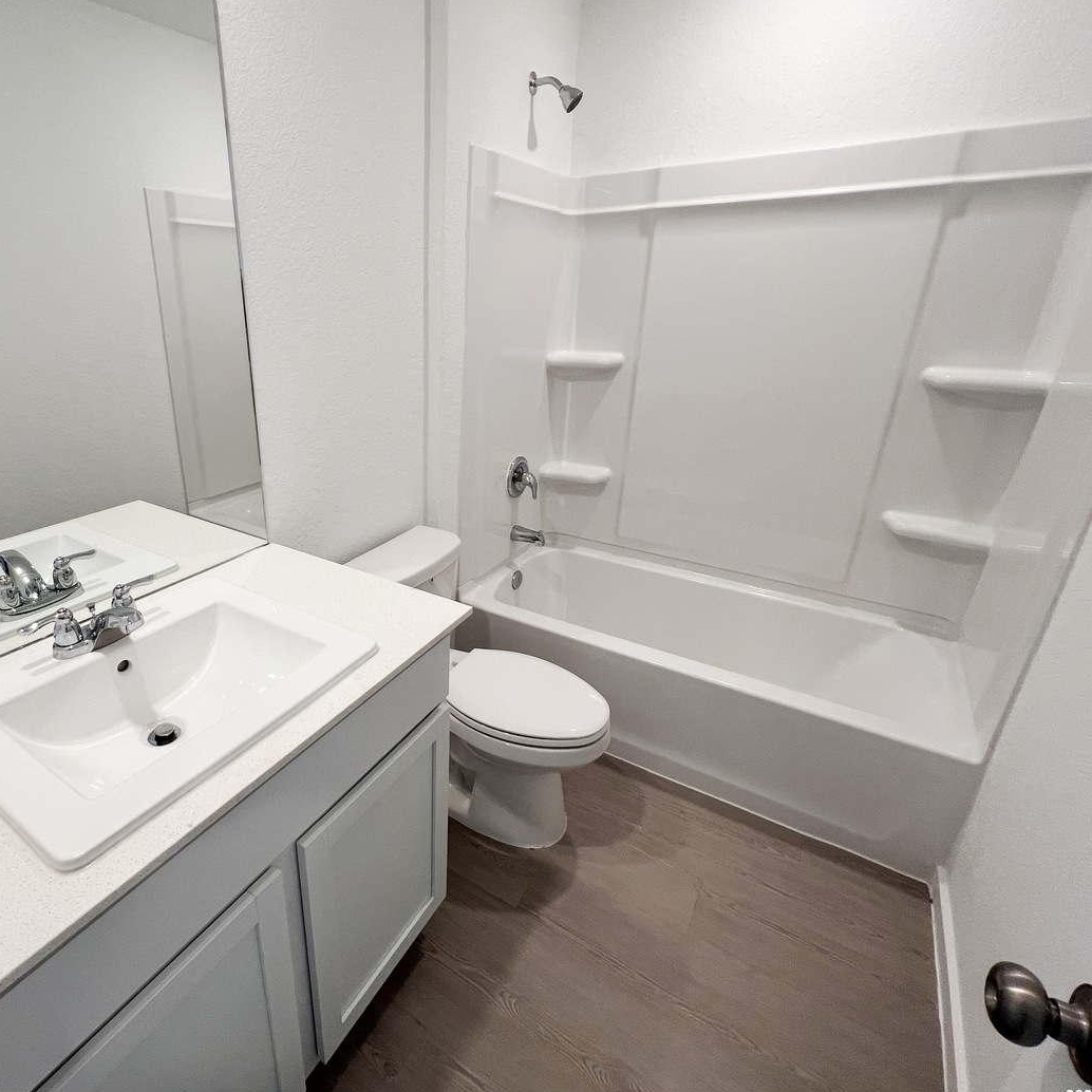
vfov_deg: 87.4
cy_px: 533
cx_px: 417
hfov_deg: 85.9
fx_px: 571
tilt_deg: -22.2
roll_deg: +0.2
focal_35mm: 16
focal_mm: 1.57
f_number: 1.8
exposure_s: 1/120
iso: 80
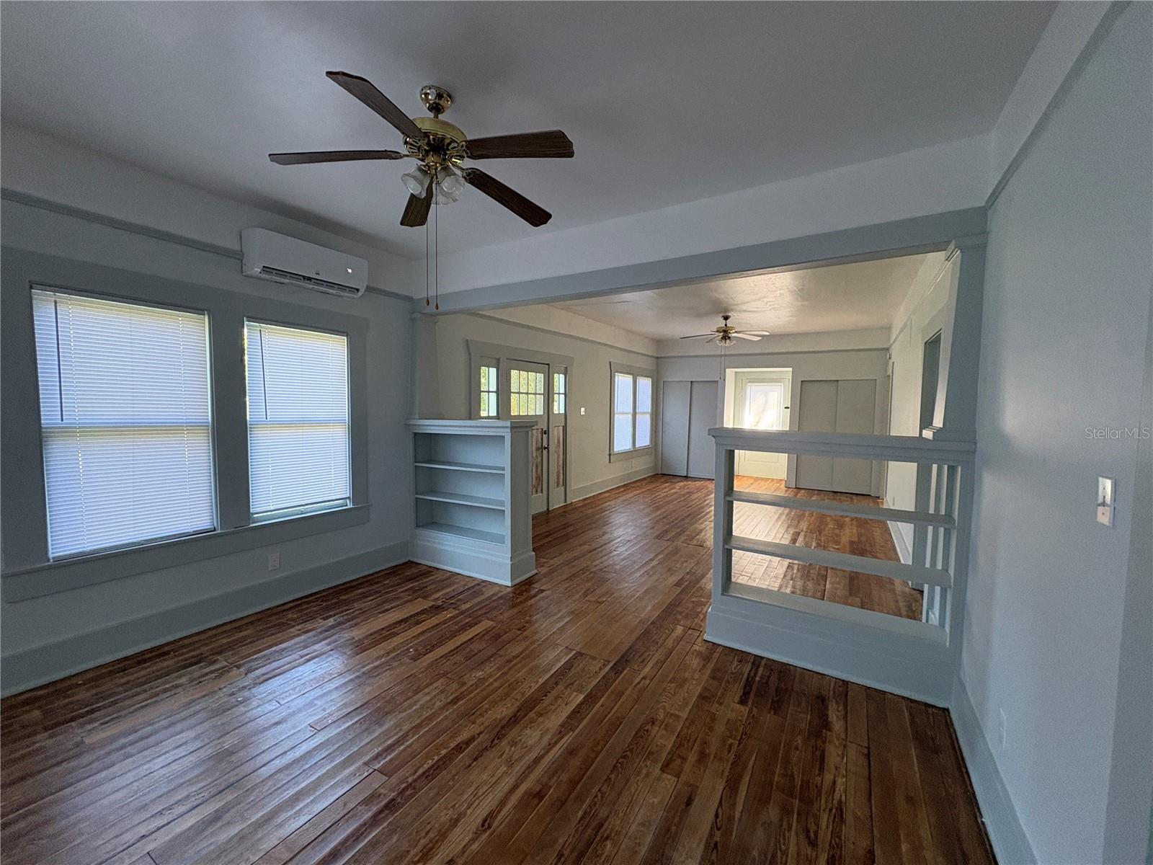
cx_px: 576
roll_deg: +0.0
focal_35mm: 14
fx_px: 466
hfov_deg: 102.1
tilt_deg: -2.4
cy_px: 432
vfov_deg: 85.7
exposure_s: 1/60
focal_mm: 2.22
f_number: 2.2
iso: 320
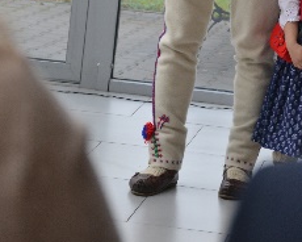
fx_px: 1707
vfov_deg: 8.0
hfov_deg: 10.1
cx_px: 228
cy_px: -104
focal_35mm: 191
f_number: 5
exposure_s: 1/100
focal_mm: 52
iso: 400
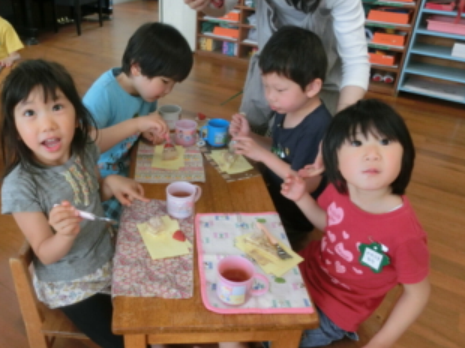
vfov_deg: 45.3
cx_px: 182
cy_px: 158
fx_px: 416
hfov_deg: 57.8
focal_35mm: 31
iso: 200
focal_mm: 4.24
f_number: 3
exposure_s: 1/125
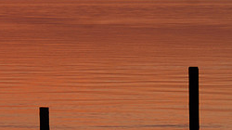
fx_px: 2361
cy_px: 98
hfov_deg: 5.6
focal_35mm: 384
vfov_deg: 3.2
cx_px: 73
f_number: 4.8
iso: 200
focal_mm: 105
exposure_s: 1/30
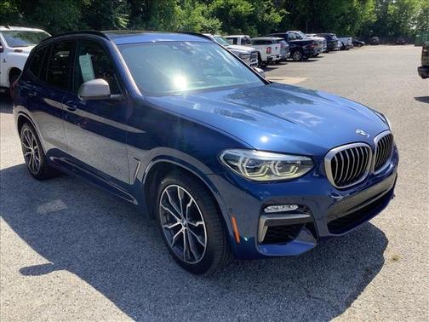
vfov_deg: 45.4
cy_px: 161
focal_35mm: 31
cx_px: 214
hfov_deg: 58.4
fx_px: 384
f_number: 2.4
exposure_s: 1/519
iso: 25
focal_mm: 3.3
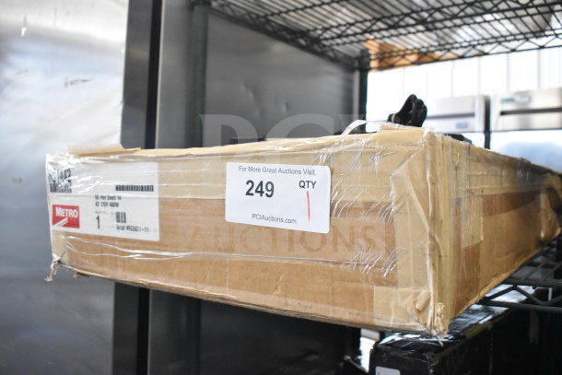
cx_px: 281
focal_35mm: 33
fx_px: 515
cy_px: 188
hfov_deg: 57.2
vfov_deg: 40.0
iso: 6400
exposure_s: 1/160
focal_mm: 22
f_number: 6.3
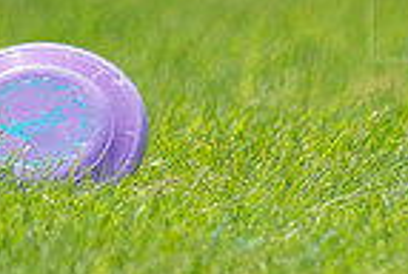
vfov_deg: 0.7
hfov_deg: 1.0
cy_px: 19
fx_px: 23554
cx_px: 639
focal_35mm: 2074
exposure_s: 1/4000
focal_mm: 512
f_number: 6.3
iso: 1000
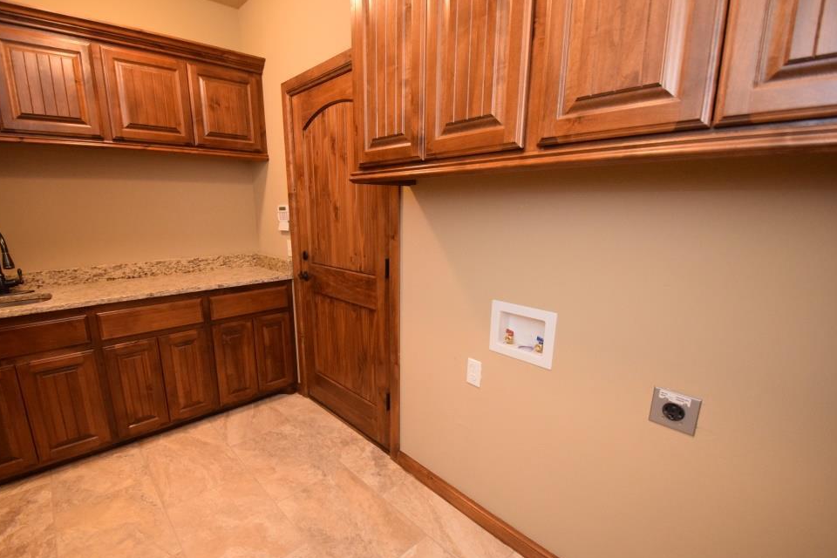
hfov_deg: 96.6
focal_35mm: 16
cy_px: 294
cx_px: 391
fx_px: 372
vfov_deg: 73.7
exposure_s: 1/50
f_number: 4
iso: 3200
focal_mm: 10
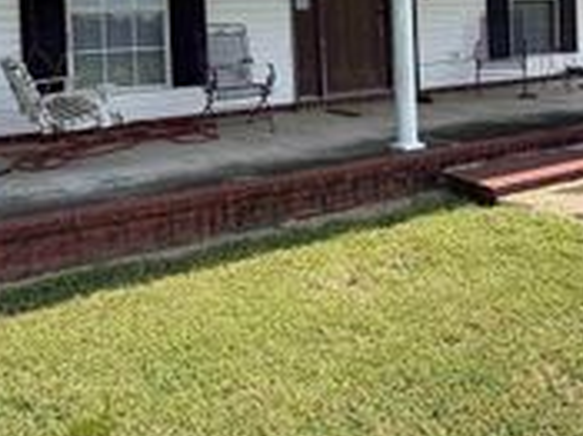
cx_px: 306
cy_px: 48
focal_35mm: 40
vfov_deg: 34.1
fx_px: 673
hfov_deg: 46.8
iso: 25
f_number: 2.2
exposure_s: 1/770
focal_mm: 2.22
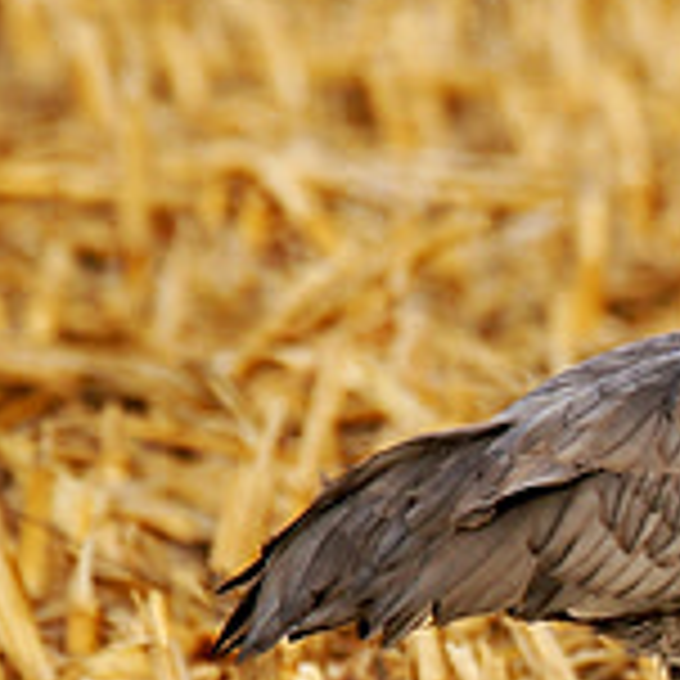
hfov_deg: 0.9
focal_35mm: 1954
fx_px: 43427
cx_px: 1076
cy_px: 552
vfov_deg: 0.9
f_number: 5.6
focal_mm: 400
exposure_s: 1/800
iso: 200
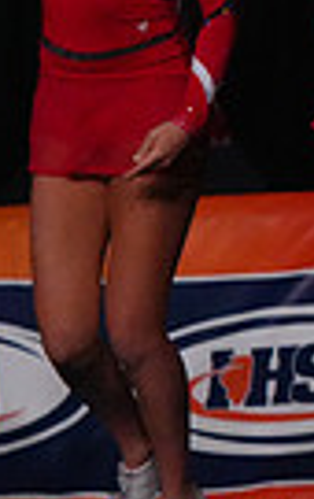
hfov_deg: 1.3
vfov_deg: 2.0
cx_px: 1020
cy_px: 54
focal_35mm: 1027
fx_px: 13987
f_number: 5.6
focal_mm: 235
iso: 16000
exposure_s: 1/1250
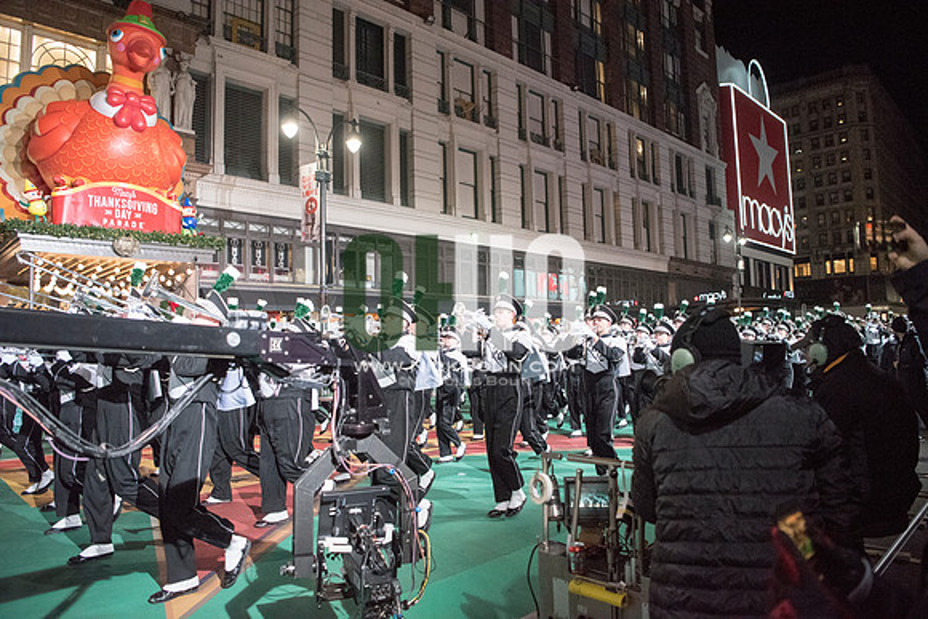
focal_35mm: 24
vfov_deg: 53.2
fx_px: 619
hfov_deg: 73.7
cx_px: 464
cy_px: 310
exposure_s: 1/1250
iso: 8000
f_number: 2.8
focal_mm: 24
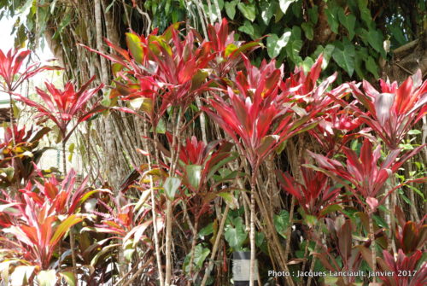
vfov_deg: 20.7
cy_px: 143
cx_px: 214
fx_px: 784
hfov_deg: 30.5
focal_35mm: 66
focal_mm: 44
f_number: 7.1
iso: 640
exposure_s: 1/200
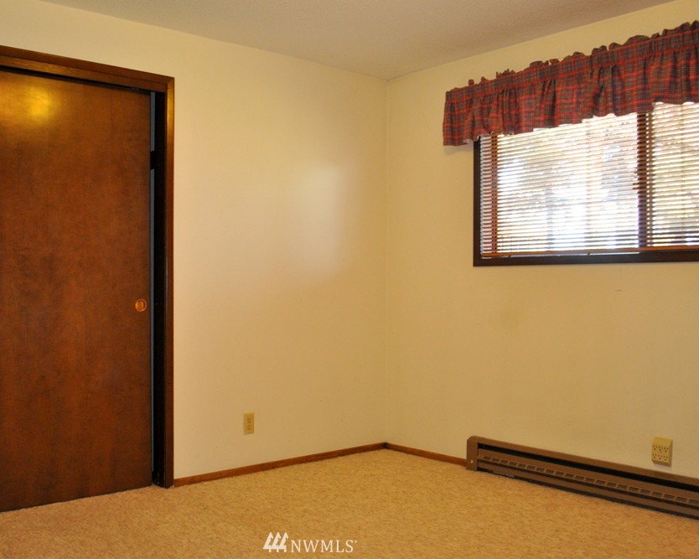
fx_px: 683
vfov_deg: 44.5
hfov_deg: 54.1
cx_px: 310
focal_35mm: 33
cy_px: 272
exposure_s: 1/60
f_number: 3.5
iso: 800
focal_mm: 18
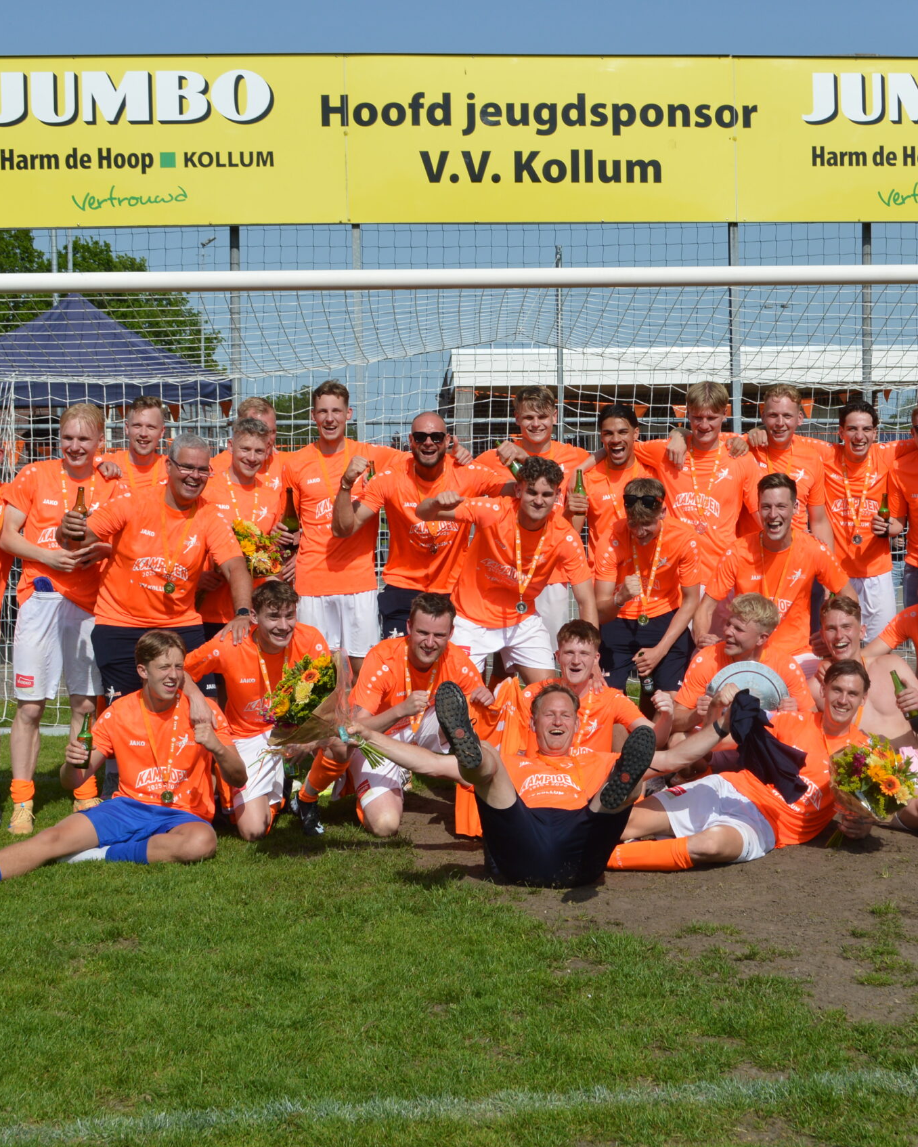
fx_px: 1731
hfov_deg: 29.5
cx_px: 626
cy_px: 576
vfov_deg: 36.6
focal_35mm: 51
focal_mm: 24
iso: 100
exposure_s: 1/320
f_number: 8
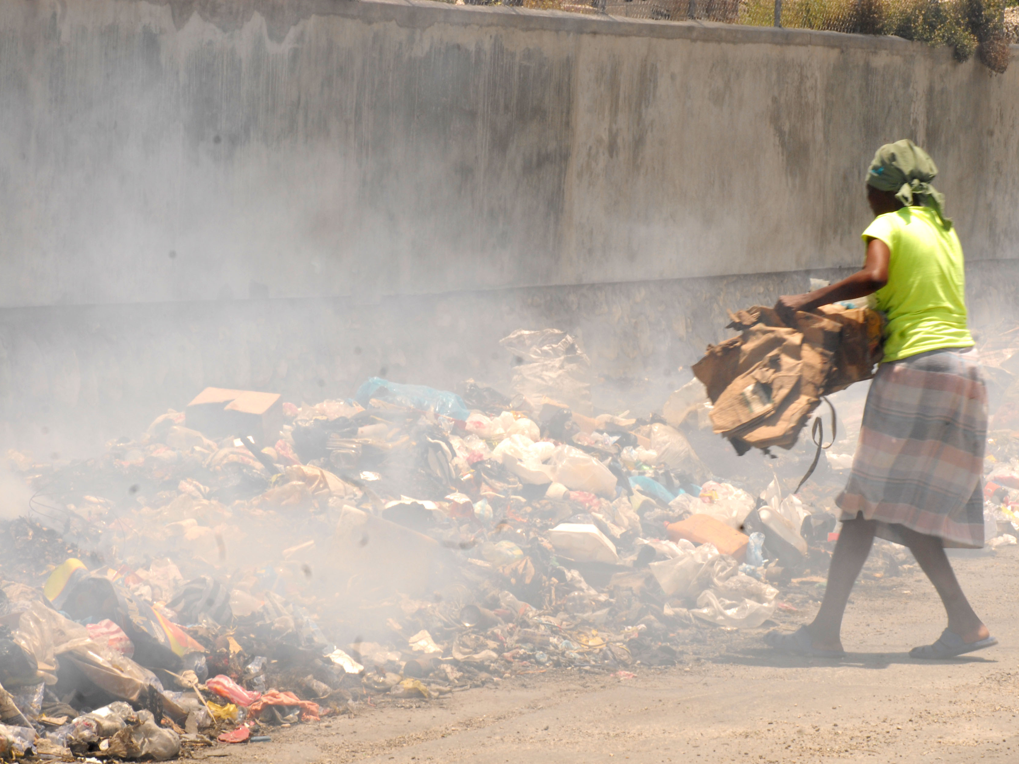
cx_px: 585
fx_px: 6387
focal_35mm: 217
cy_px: 393
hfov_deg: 9.1
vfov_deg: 6.8
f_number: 20
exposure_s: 1/100
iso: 250
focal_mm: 130
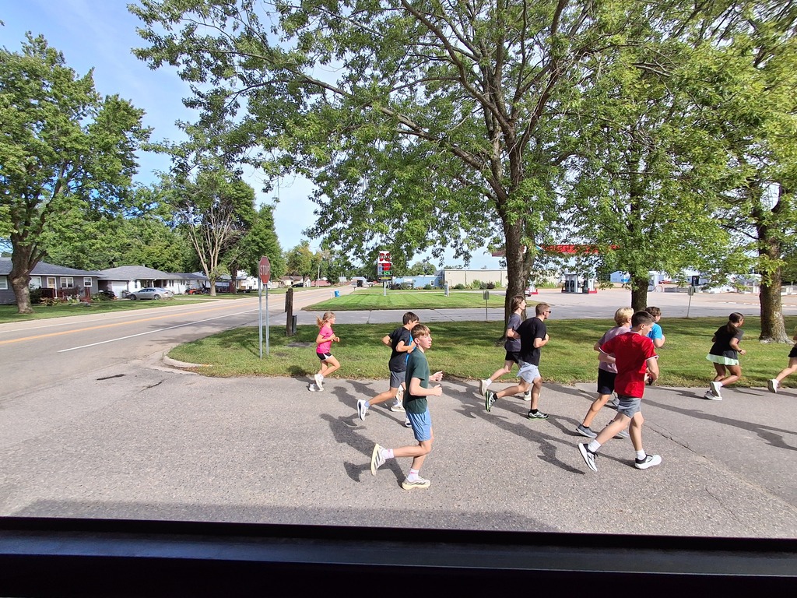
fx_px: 368
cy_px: 299
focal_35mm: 16
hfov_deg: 94.5
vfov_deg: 78.1
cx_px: 398
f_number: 2.2
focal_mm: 1.64
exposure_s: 1/639
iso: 40
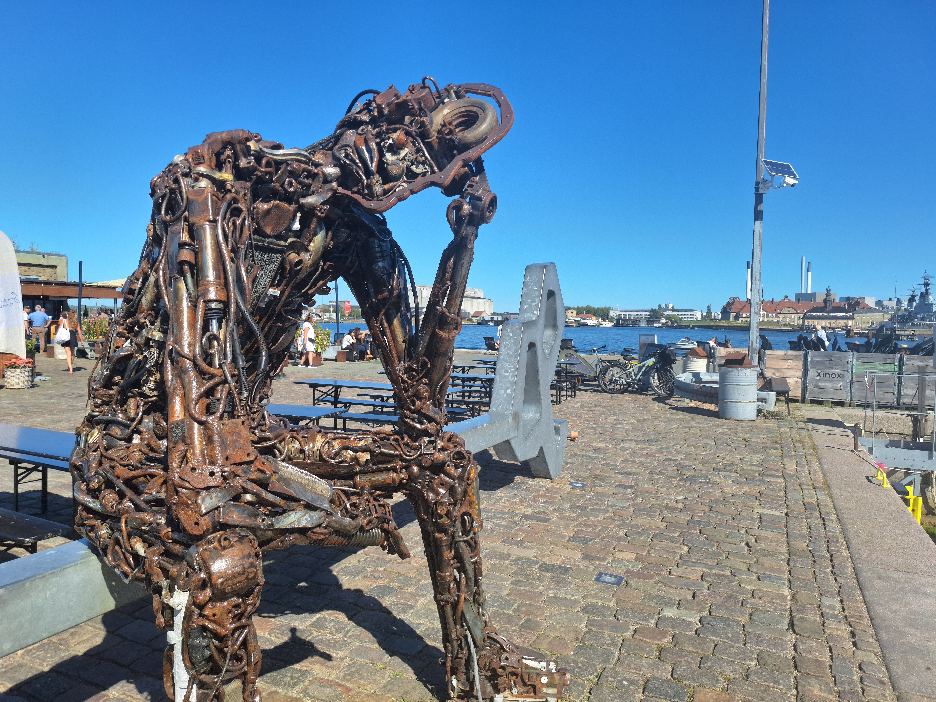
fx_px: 622
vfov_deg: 58.9
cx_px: 468
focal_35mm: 23
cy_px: 351
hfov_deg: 73.9
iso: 40
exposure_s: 1/1712
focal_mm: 5.54
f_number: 1.8
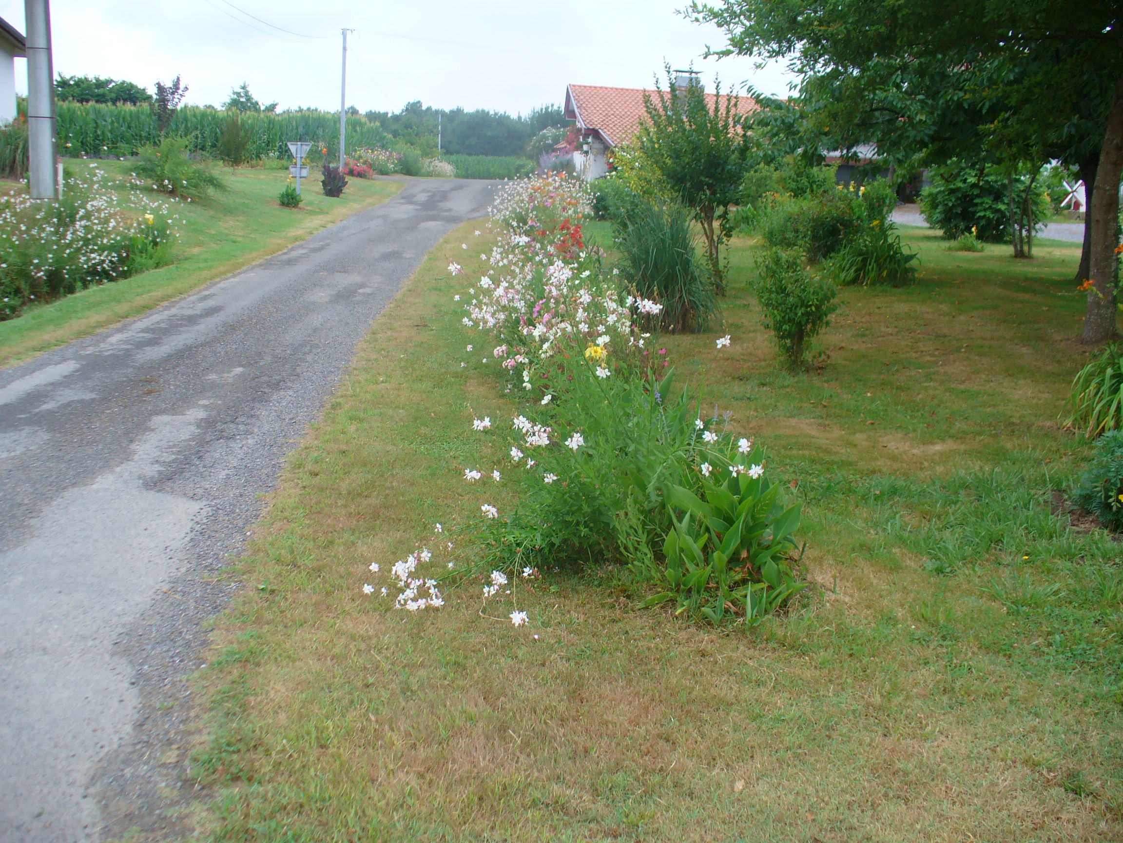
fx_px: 1200
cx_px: 562
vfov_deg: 38.7
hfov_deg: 50.1
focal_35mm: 37
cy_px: 422
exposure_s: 1/250
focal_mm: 6.1
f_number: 2.8
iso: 64
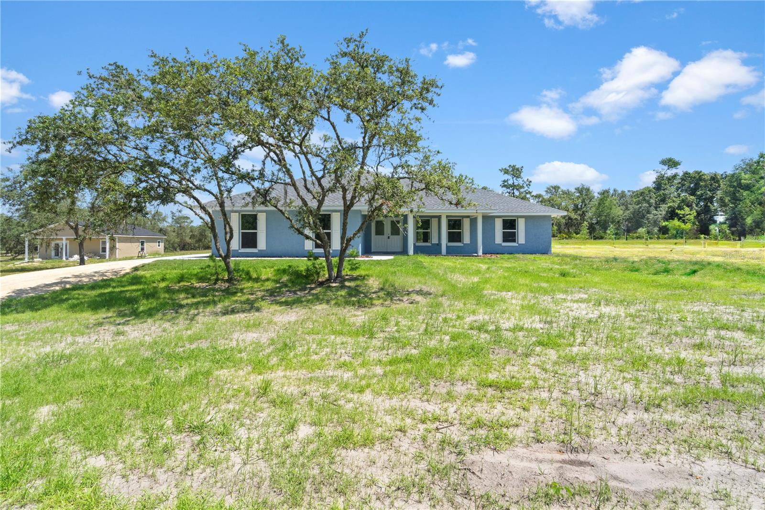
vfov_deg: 73.7
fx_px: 340
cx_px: 382
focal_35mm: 16
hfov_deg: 96.7
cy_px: 255
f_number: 20
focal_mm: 16
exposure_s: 1/200
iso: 1600
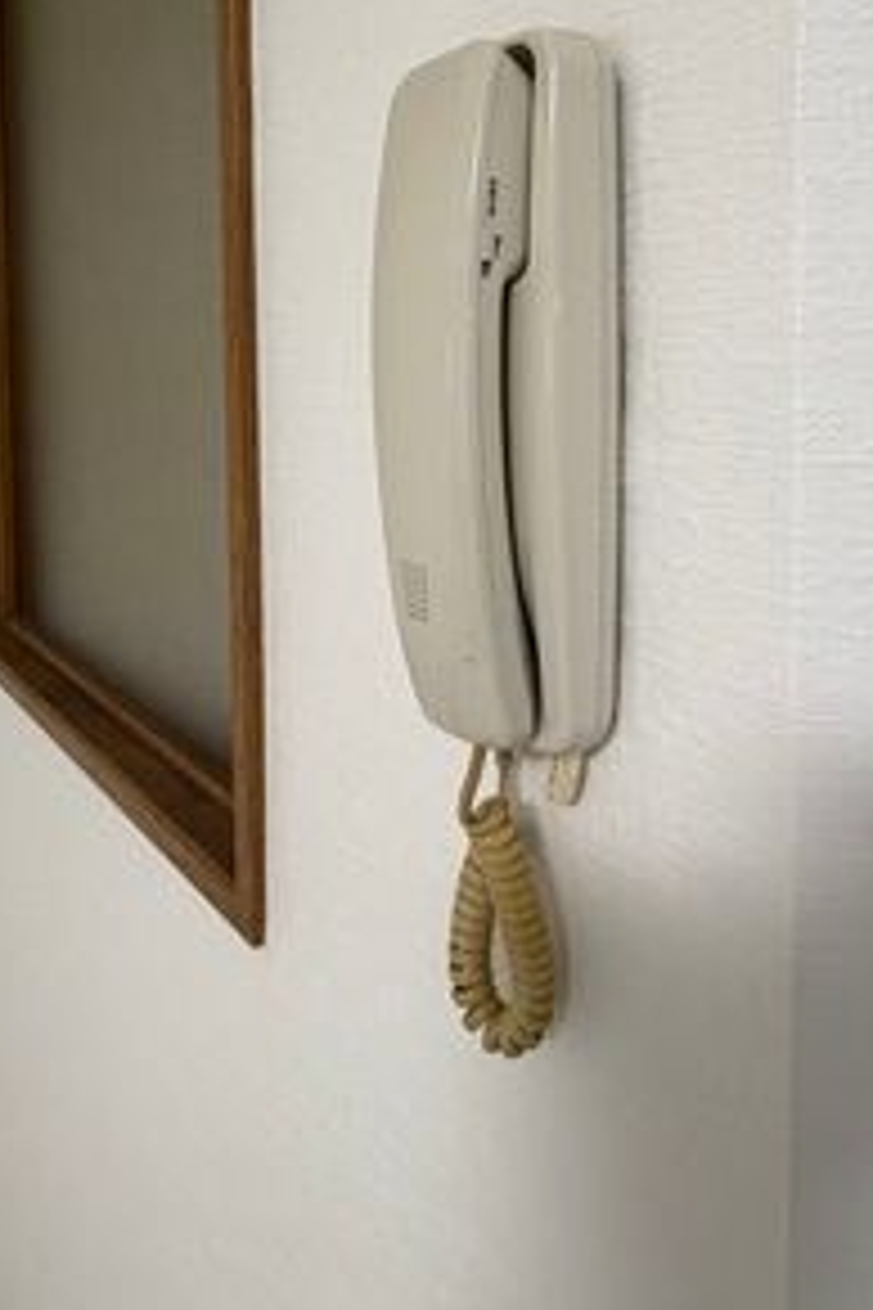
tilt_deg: -3.1
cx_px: 518
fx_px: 1018
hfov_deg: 46.2
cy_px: 419
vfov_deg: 63.5
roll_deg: +0.4
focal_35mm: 28
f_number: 2.2
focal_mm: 2.22
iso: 160
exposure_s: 1/60
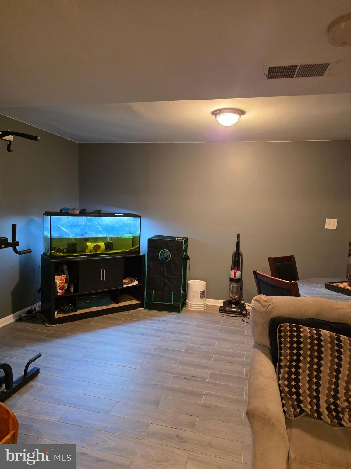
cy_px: 234
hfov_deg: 58.9
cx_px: 176
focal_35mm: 23
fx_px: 311
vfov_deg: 73.9
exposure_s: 1/120
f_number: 1.7
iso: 1000
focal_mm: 6.3
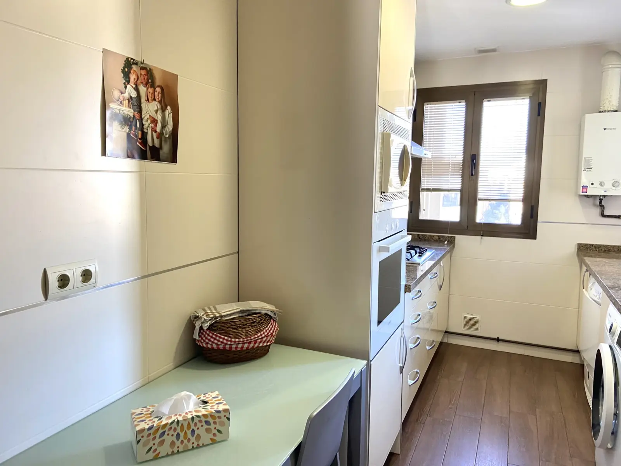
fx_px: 466
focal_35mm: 26
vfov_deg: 53.1
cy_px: 233
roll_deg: -0.9
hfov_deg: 67.3
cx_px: 310
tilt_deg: -5.1
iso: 100
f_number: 1.8
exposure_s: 1/50
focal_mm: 4.25
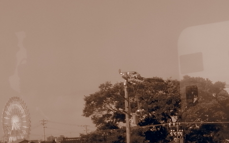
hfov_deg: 17.0
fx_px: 736
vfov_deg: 11.0
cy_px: 146
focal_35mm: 118
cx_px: 269
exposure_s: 1/640
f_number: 4.5
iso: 100
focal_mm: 7.5
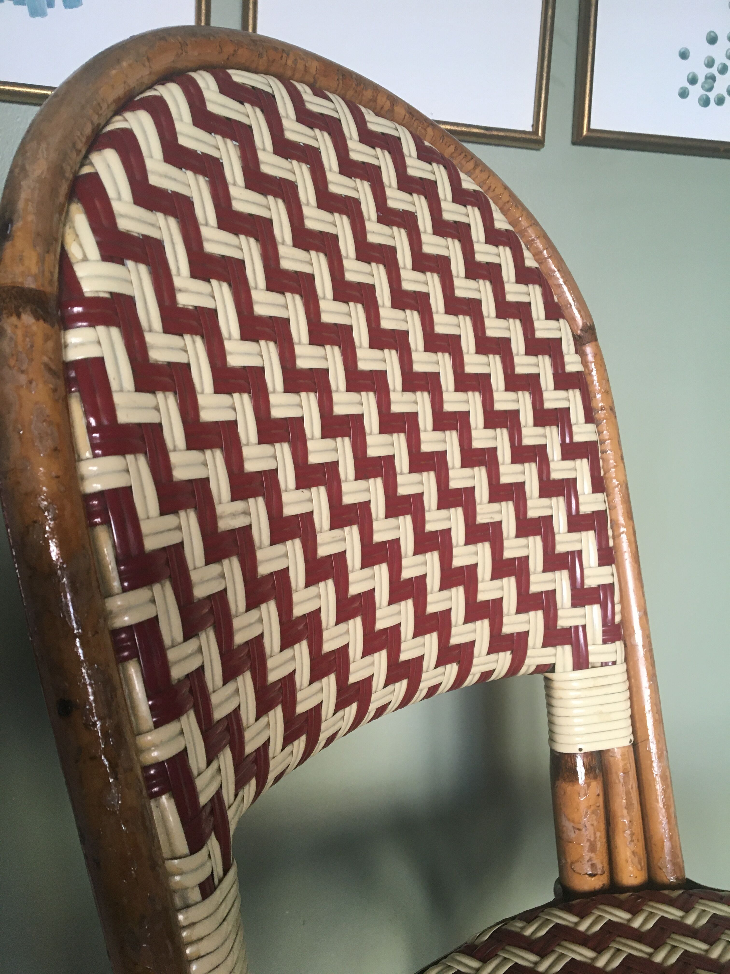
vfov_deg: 61.7
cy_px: 487
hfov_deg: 48.2
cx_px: 365
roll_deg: -1.2
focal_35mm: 29
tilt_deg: -8.0
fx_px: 815
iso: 64
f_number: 2.2
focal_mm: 4.15
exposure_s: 1/33
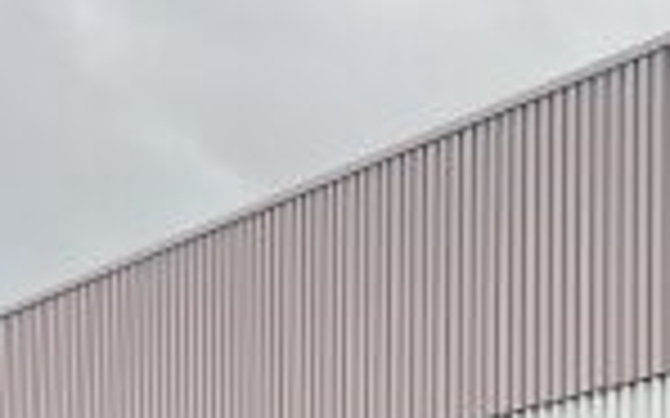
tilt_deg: +1.2
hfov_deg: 14.2
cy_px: 751
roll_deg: +1.9
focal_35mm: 118
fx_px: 2154
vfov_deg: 10.4
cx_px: 1425
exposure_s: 1/248
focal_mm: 5.7
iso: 40
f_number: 1.5
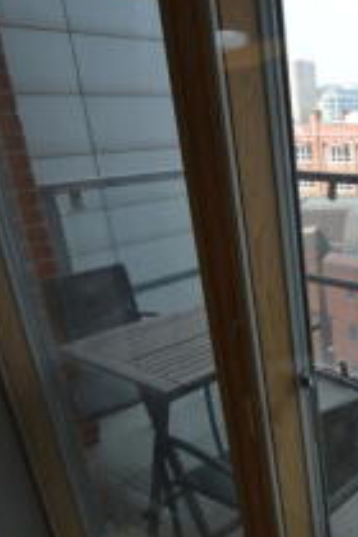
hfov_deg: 32.2
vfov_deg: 55.5
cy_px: 316
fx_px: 507
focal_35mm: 34
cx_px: 430
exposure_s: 1/125
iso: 140
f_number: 5.6
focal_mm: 10
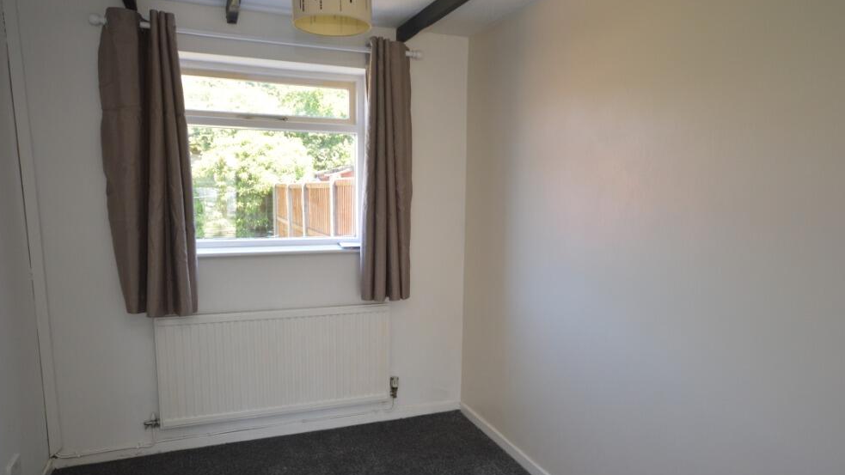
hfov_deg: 75.1
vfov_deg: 46.5
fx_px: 550
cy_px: 285
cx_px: 419
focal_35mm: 25
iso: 450
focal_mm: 15
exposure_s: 1/60
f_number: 5
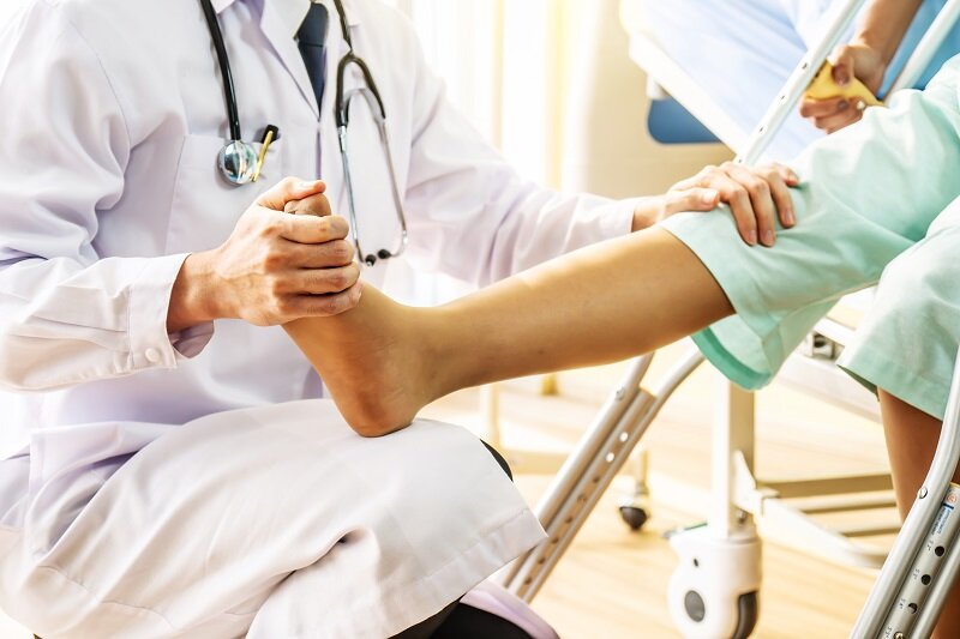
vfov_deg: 17.2
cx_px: 480
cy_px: 320
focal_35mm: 80
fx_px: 2119
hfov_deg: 25.5
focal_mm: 53
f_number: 4
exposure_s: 1/200
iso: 100
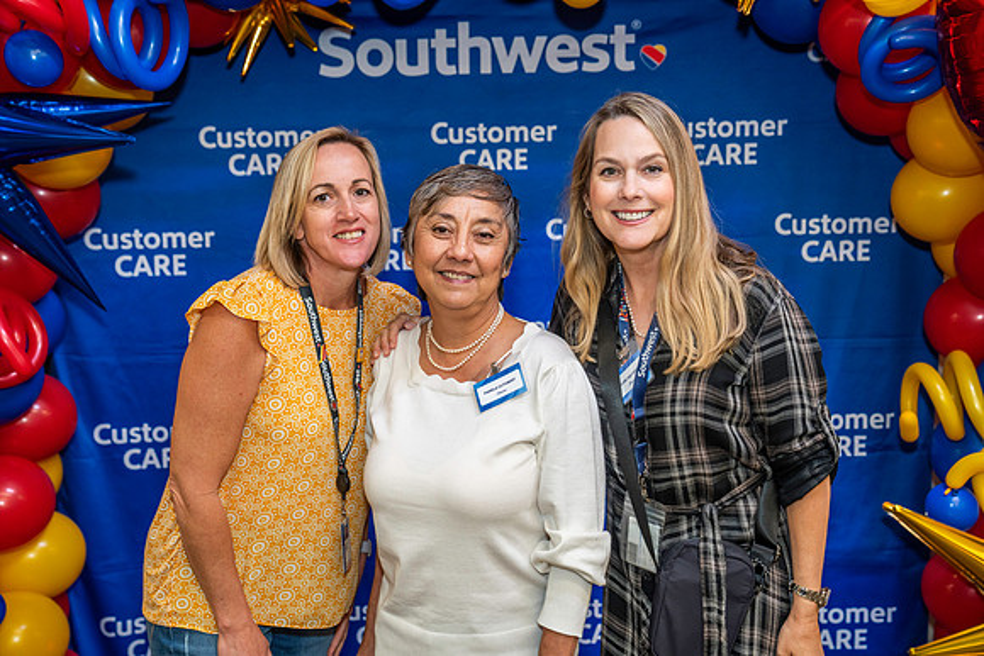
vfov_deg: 29.3
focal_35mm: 46
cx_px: 492
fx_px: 1258
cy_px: 328
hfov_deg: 42.7
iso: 1250
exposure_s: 1/160
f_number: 4
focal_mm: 46
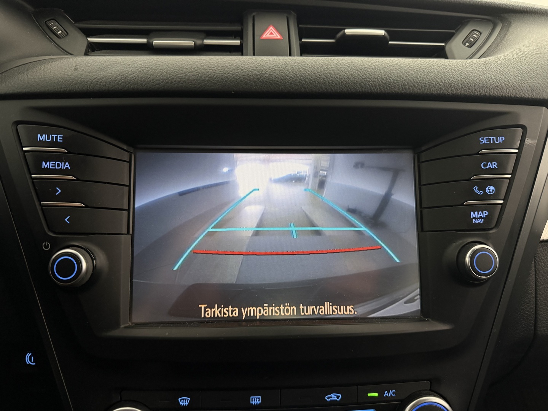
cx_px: 274
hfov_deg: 71.6
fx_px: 380
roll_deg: -0.9
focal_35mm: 24
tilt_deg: -15.8
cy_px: 206
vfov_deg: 56.8
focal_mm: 6.76
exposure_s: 1/50
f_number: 1.78
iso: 250
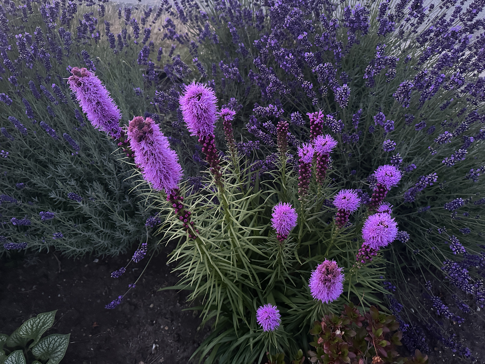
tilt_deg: -47.7
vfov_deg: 56.8
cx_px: 242
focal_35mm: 24
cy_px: 182
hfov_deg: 71.6
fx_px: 336
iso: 1000
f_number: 1.78
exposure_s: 1/40
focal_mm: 6.86
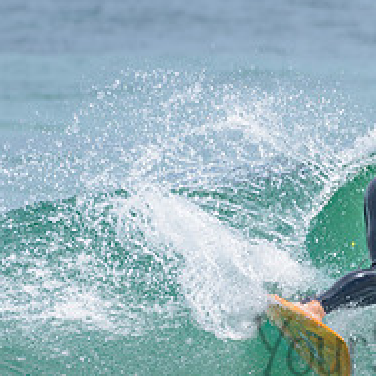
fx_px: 19675
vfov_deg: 1.1
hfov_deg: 1.1
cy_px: 242
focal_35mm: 1601
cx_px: 329
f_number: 5.6
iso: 180
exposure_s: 1/2000
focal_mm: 500
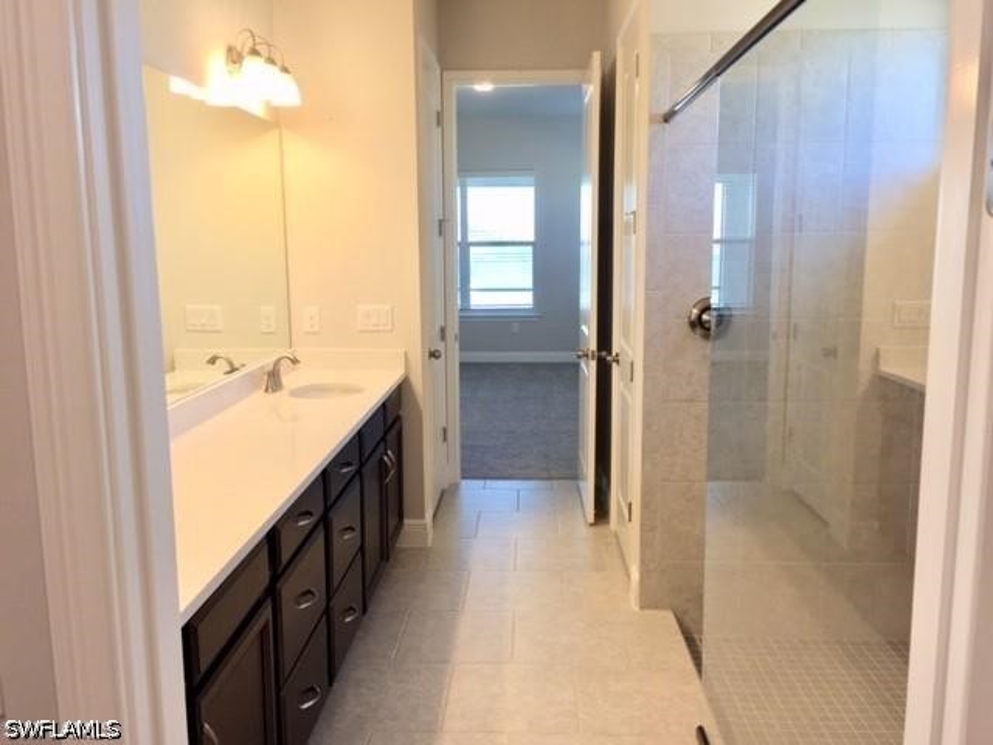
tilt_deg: -9.6
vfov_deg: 48.2
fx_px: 832
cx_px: 496
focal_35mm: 29
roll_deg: -1.2
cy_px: 372
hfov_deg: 61.7
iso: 32
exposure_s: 1/40
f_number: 2.2
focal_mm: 4.15
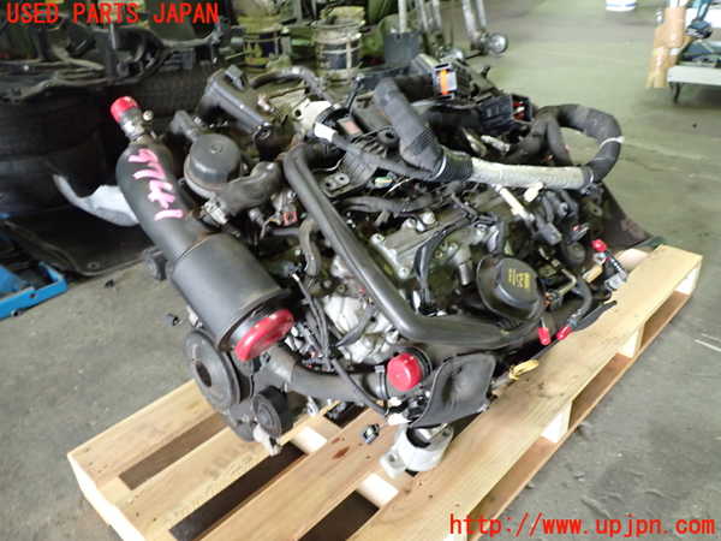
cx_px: 360
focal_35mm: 30
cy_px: 270
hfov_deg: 60.0
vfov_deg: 46.8
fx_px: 625
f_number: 2.3
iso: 500
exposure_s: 1/30
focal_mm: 5.4
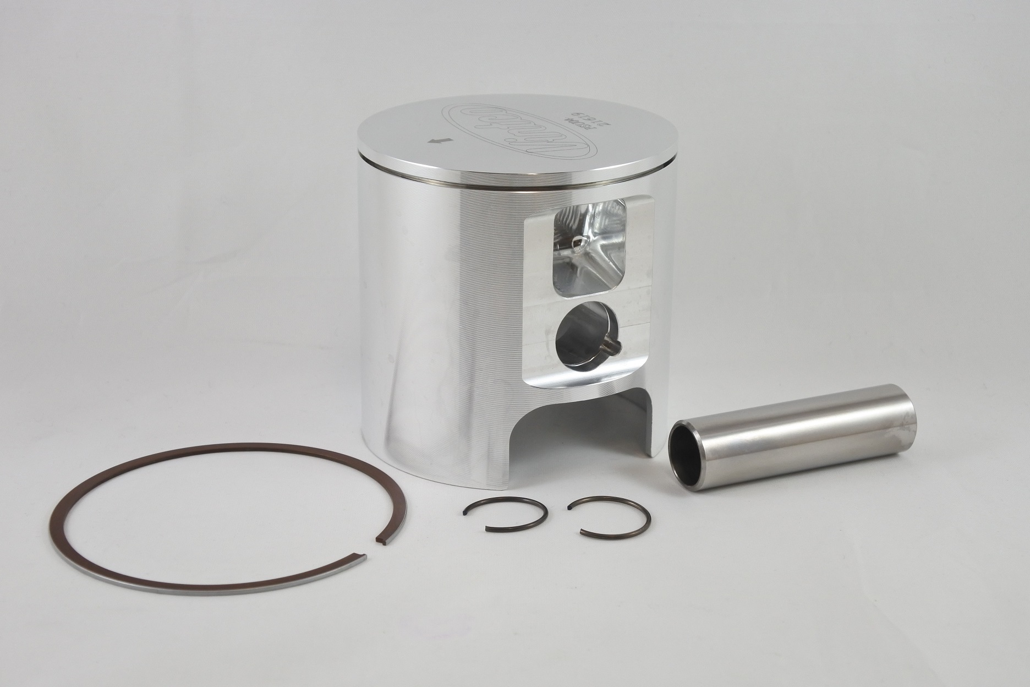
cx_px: 515
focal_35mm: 57
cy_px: 344
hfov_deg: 35.1
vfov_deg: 23.8
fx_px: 1631
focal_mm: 21.4
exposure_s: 1/160
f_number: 4.8
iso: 400
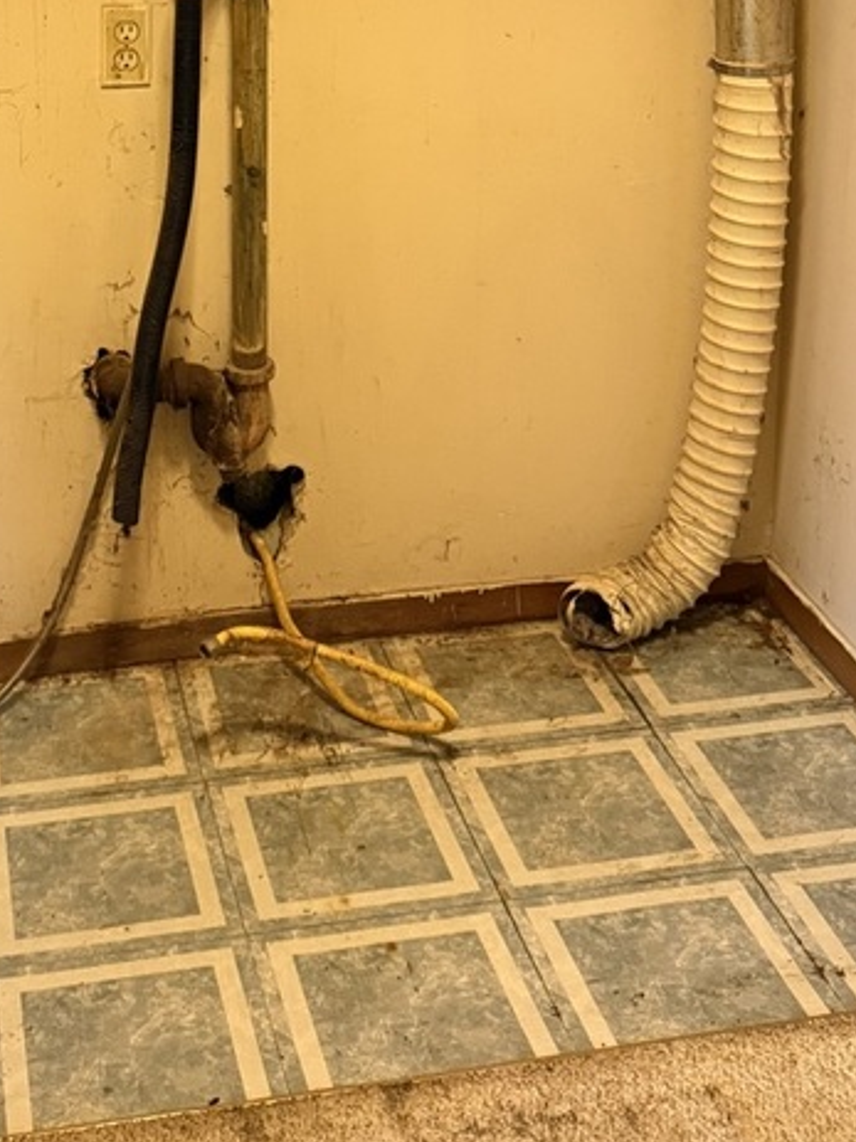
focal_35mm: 56
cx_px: 252
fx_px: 1847
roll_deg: -0.2
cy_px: 39
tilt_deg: -12.9
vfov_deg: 32.1
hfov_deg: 25.9
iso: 640
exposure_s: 1/60
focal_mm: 6.76
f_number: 1.78
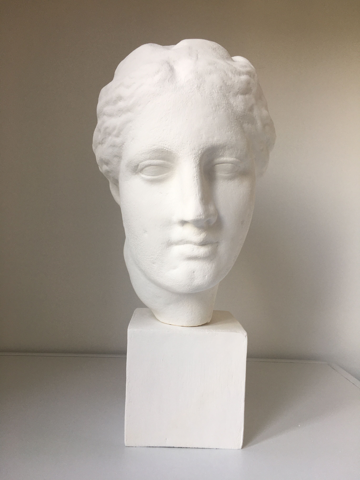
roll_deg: -3.0
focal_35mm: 29
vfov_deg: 61.7
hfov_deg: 48.2
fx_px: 402
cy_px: 240
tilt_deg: -1.3
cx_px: 180
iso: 32
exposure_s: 1/50
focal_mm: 4.15
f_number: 2.2
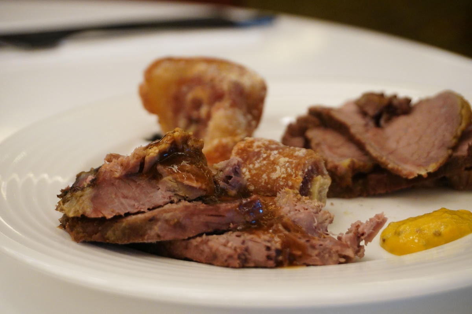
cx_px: 236
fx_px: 825
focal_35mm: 63
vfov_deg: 21.5
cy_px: 157
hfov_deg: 31.9
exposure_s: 1/80
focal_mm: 42
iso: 3200
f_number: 5.6
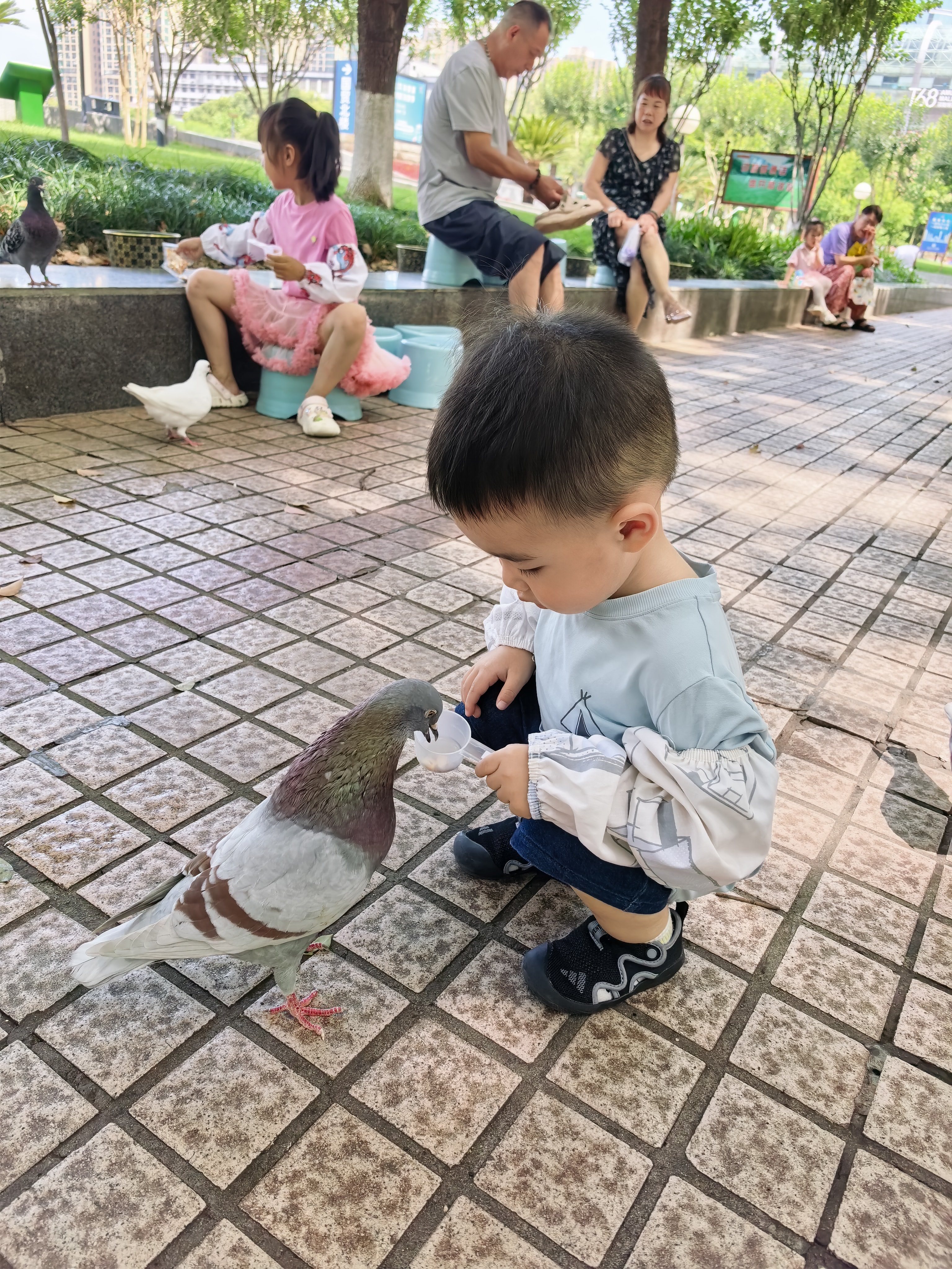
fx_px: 880
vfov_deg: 71.6
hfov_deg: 56.8
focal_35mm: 24
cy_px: 634
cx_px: 476
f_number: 2
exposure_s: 1/4673
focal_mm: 5.75
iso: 50
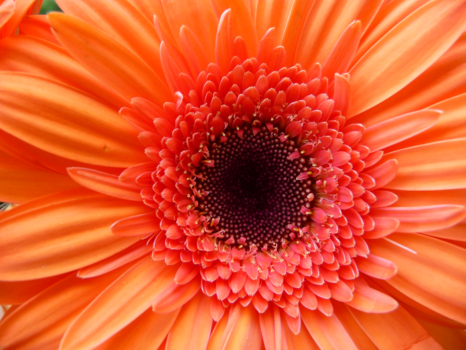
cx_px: 233
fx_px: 377
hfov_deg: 63.4
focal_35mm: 28
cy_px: 175
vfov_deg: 49.7
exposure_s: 1/30
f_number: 3.3
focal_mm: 4.7
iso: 125
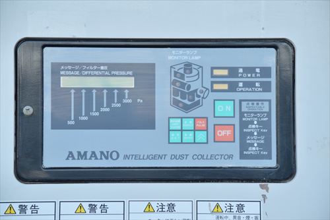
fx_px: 1183
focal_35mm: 129
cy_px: 110
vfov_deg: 10.6
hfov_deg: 15.9
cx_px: 165
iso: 1250
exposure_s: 1/80
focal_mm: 86
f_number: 6.3
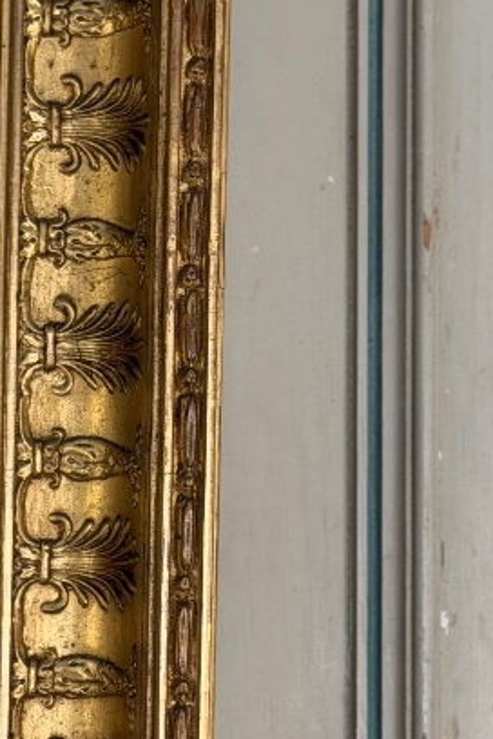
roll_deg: +0.2
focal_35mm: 147
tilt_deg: +0.8
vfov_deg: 13.9
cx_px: 257
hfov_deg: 9.3
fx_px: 3019
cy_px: 263
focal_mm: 6.76
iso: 64
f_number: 1.78
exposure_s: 1/50
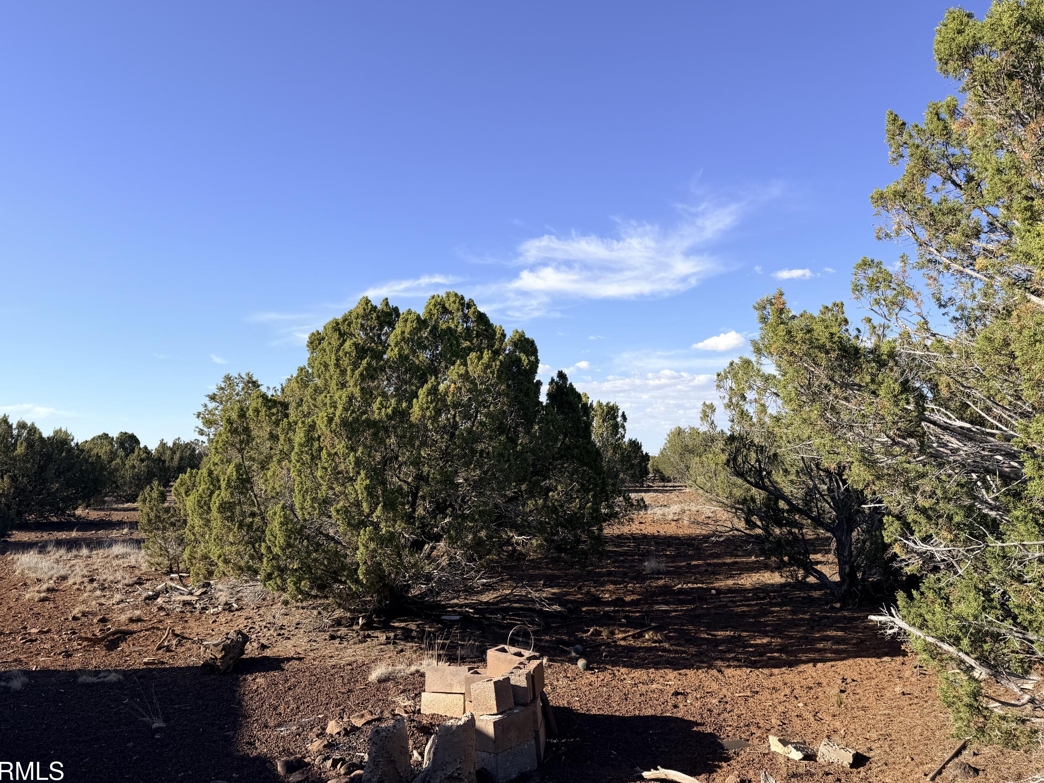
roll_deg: +0.4
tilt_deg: +5.2
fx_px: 814
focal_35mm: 27
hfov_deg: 65.3
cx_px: 503
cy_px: 371
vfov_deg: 51.3
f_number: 1.78
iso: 80
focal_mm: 6.76
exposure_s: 1/3425
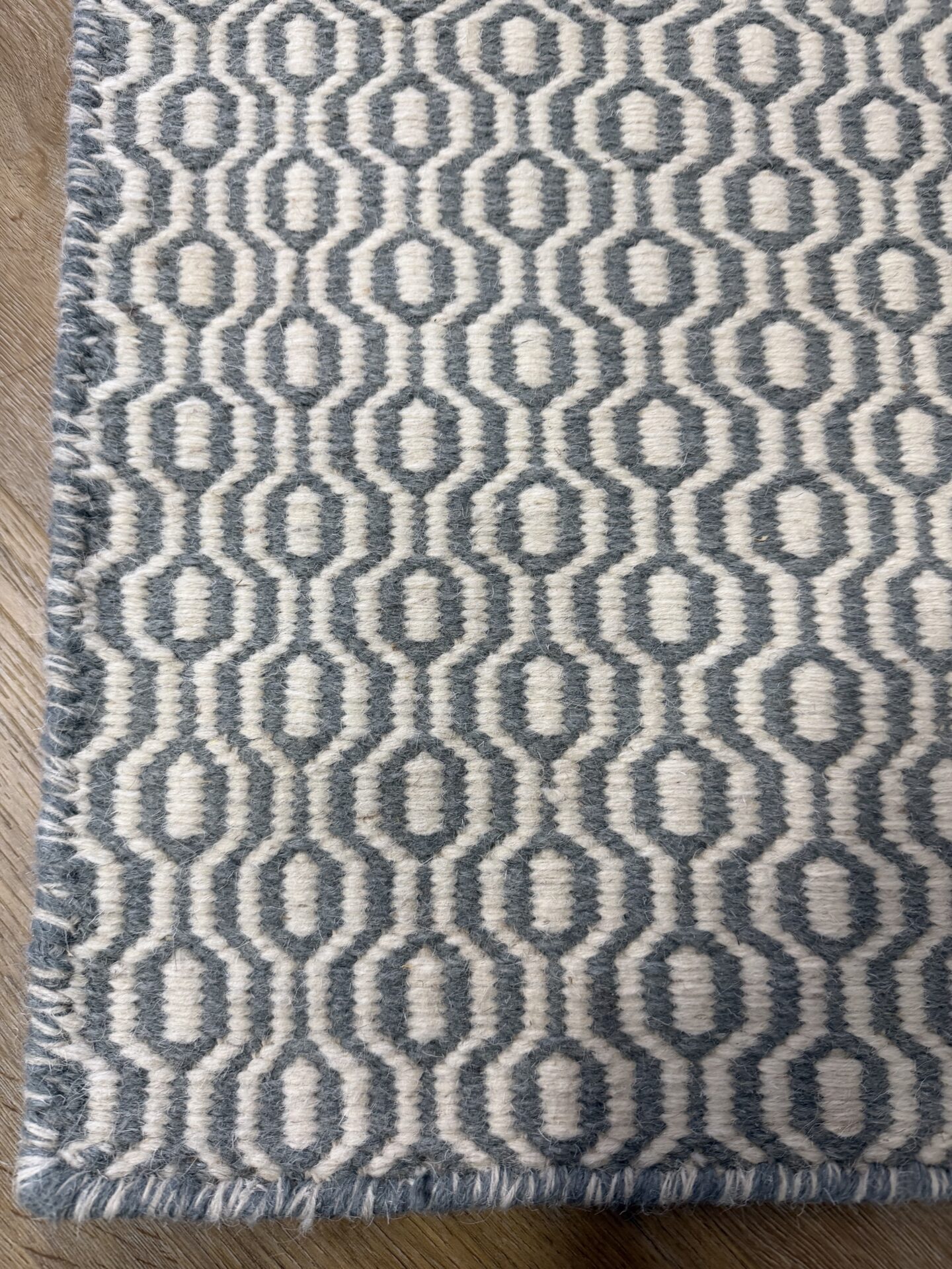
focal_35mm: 24
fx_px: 880
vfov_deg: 71.6
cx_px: 476
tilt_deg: -80.8
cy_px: 634
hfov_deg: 56.8
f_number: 1.78
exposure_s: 1/50
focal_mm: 6.76
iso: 200
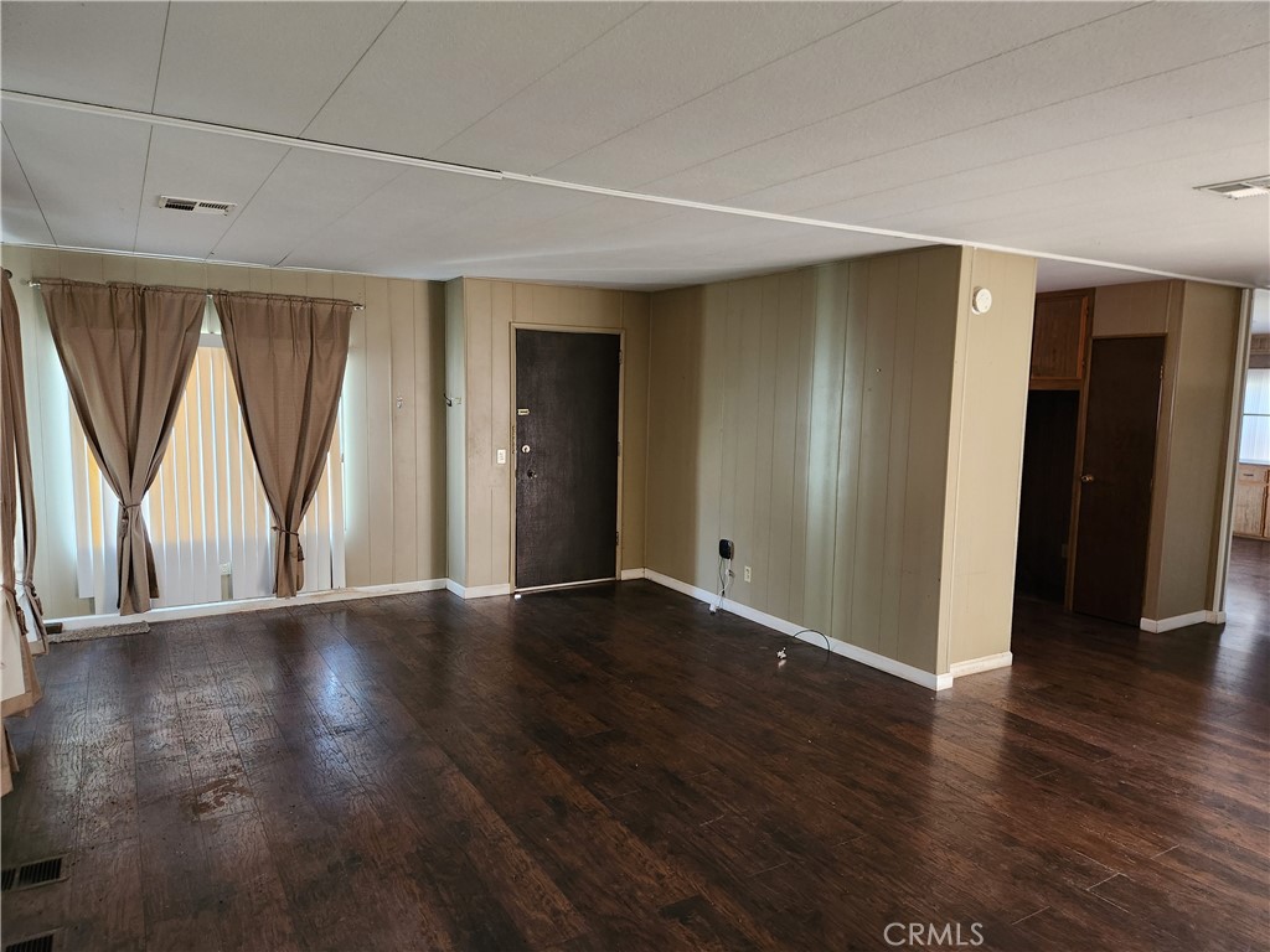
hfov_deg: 73.9
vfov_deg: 58.9
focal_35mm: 23
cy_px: 476
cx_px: 635
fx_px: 844
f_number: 1.8
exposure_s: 1/30
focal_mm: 5.4
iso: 640
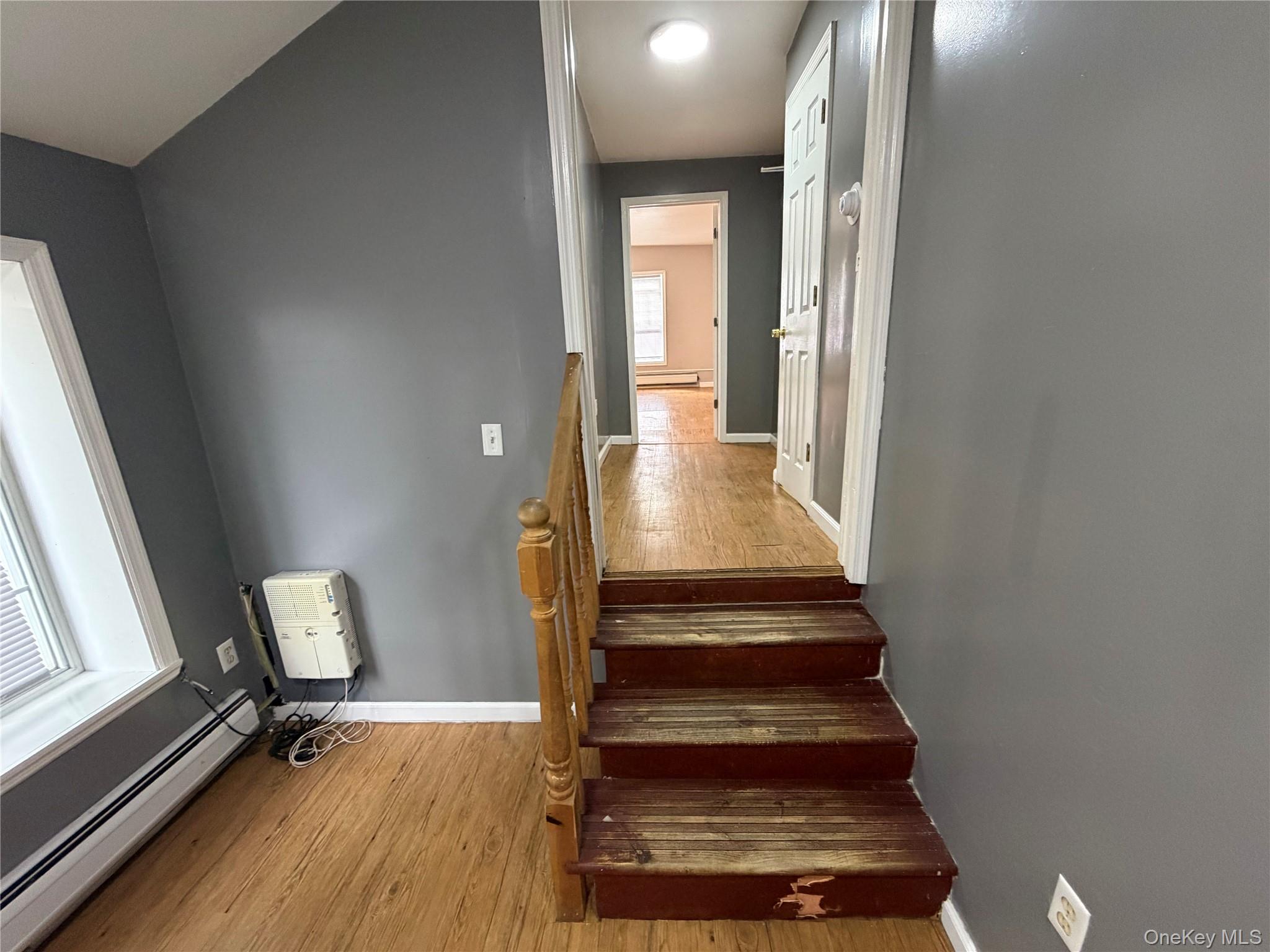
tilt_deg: -14.7
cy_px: 476
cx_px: 635
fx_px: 514
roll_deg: +3.0
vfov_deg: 85.7
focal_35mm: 14
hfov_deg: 102.1
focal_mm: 2.22
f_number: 2.2
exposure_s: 1/60
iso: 400
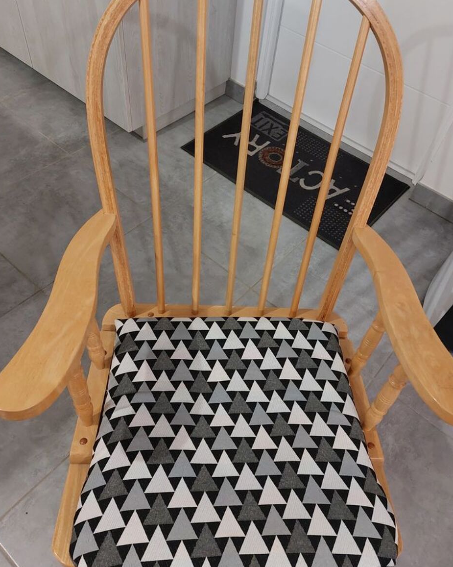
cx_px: 232
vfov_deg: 64.1
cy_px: 271
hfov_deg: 53.2
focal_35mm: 27
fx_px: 453
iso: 500
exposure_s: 1/33
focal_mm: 5.23
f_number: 1.8
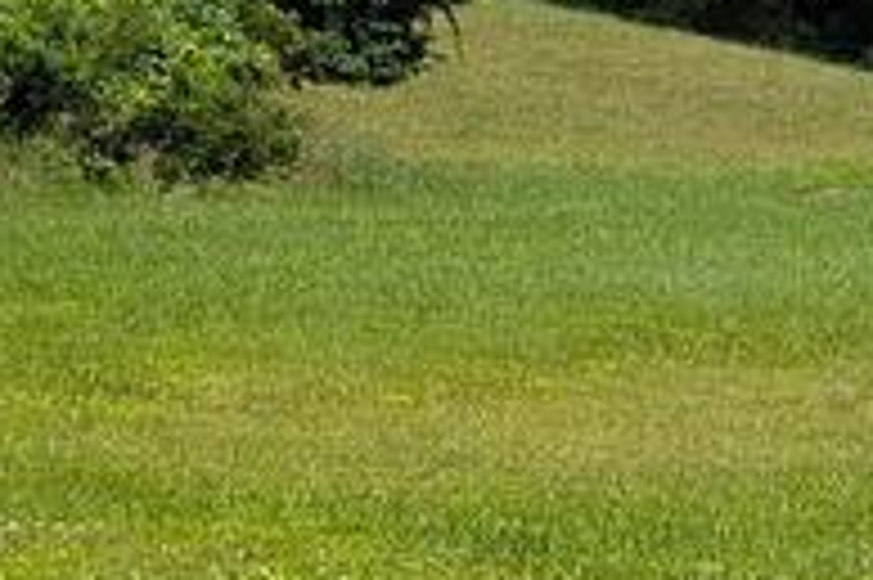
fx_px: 3198
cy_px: 263
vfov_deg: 10.4
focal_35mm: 132
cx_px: 1287
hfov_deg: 14.5
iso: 20
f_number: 1.68
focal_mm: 6.9
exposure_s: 1/831
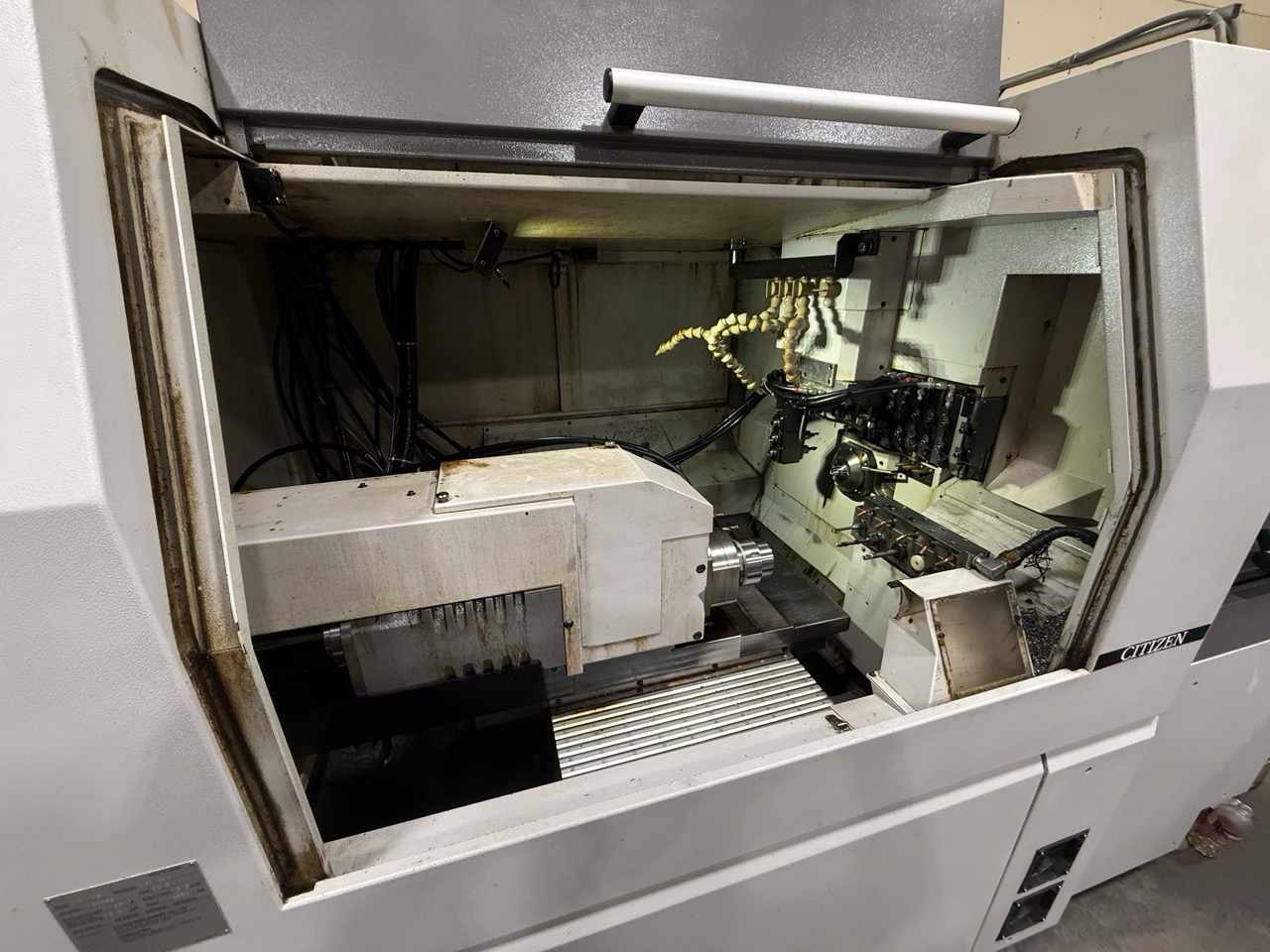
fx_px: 514
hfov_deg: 102.1
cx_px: 635
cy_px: 476
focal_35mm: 14
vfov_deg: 85.7
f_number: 2.2
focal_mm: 2.22
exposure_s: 1/120
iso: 320
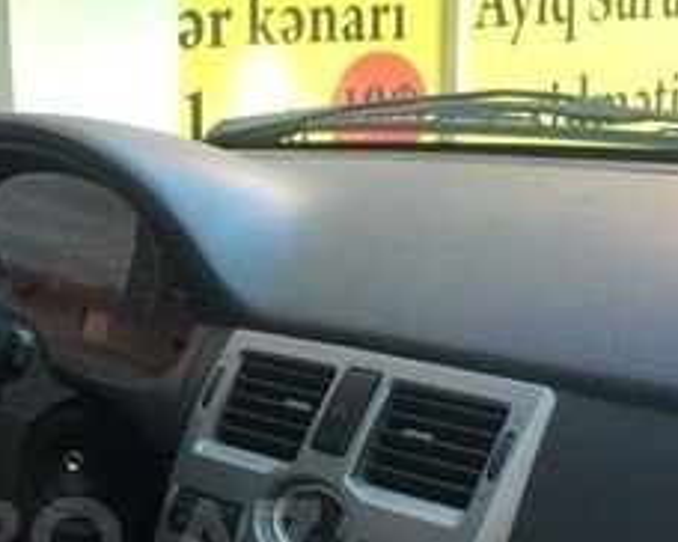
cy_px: 543
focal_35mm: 82
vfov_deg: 18.2
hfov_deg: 22.5
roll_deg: +2.6
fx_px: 1644
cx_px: 18
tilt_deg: -14.4
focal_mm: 4.15
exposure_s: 1/33
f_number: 2.2
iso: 50
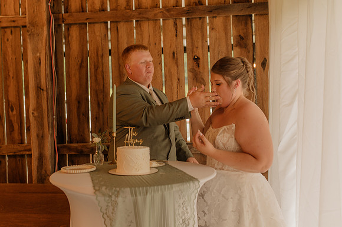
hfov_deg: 46.9
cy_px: 111
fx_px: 393
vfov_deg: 32.3
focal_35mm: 41
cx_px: 153
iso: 640
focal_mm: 35
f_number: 2.5
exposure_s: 1/200
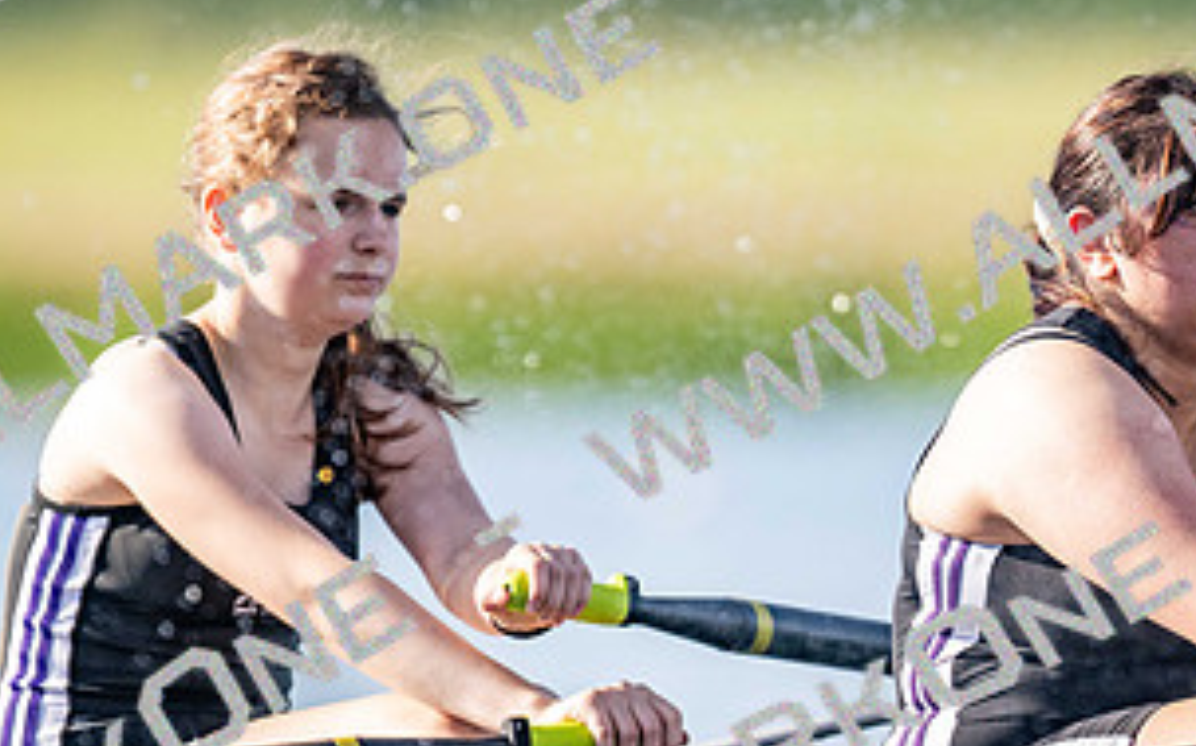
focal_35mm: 1172
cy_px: 511
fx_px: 38180
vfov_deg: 1.1
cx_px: 1074
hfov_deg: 1.8
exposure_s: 1/2500
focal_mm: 600
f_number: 5.6
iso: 800
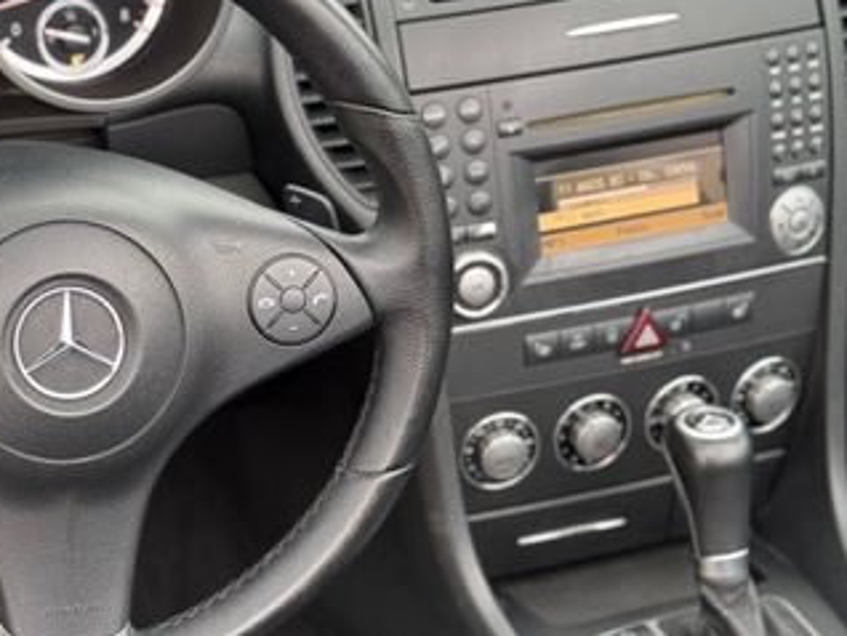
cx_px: 288
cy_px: 397
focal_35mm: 71
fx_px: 1739
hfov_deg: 27.2
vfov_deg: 20.7
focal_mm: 6.76
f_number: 1.78
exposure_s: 1/98
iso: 100
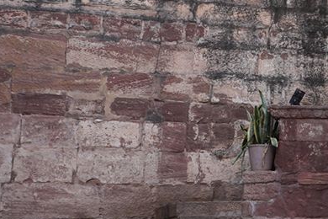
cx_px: 422
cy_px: 36
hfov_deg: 15.8
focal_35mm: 123
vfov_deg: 11.1
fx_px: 1121
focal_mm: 24
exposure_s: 1/100
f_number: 5
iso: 100
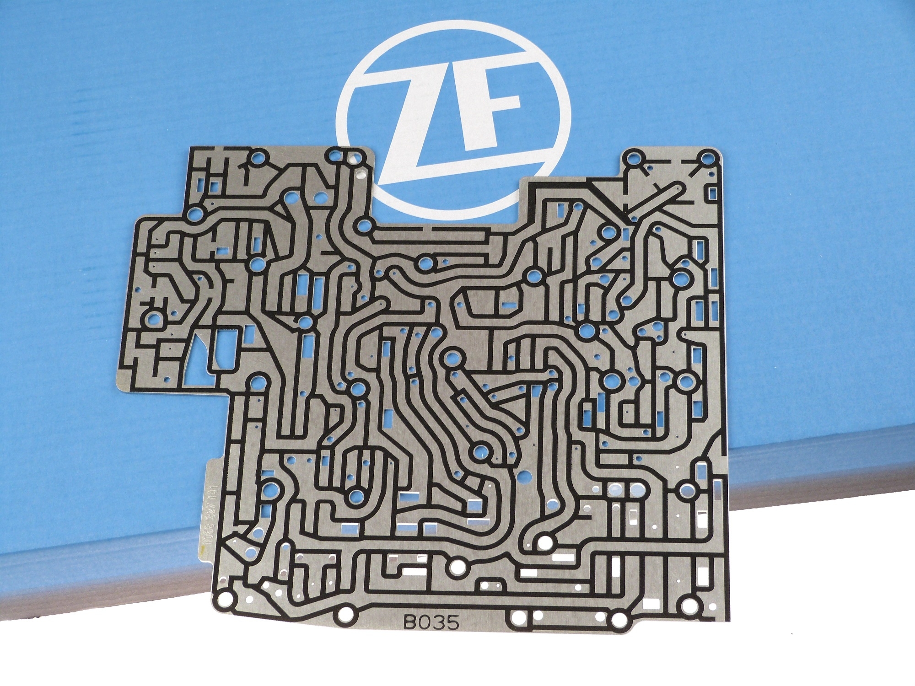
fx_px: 1930
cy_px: 343
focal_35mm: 73
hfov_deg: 26.7
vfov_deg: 20.2
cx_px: 458
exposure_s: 1/60
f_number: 3.3
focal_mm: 13.2
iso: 100
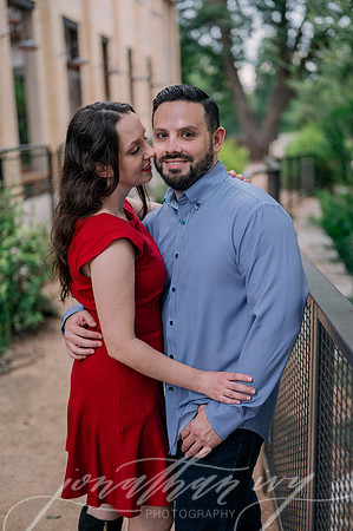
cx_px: 176
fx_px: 737
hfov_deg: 26.9
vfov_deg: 39.6
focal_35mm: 50
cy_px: 266
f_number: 2
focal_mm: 50
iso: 320
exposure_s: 1/200
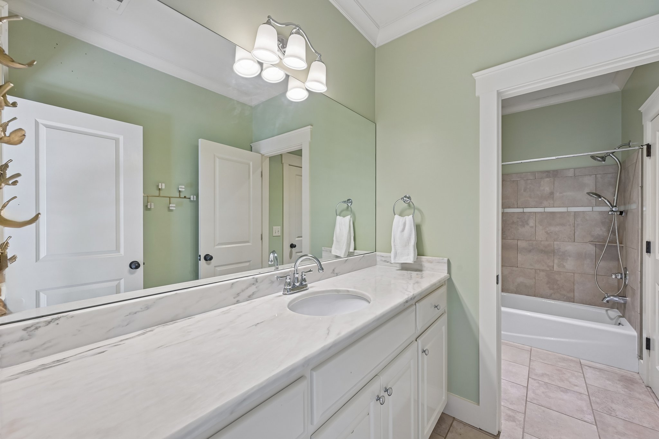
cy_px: 220
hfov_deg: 104.3
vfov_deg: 81.2
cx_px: 330
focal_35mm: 14
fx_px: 256
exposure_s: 1/40
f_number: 8
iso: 400
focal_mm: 14
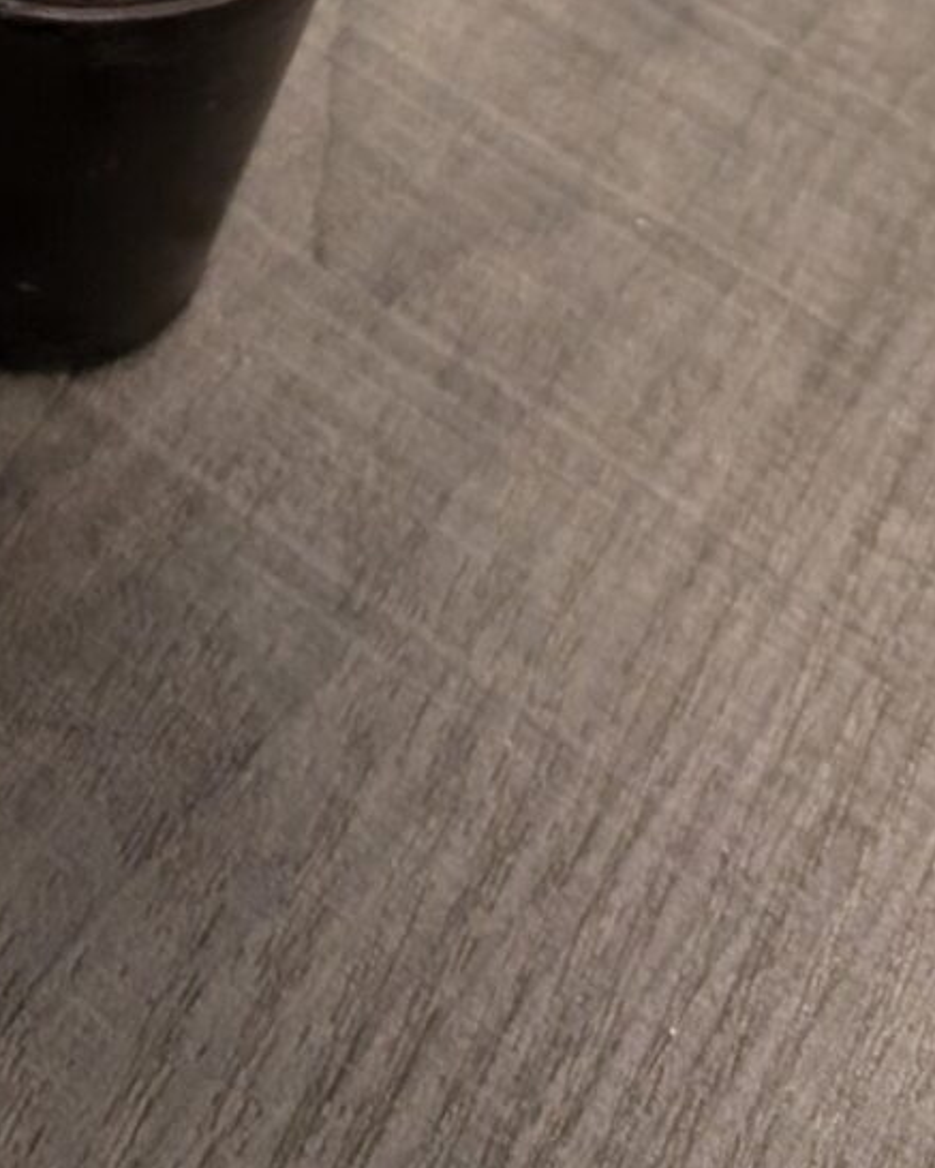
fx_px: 3043
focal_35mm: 88
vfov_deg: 18.4
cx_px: -218
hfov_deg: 16.7
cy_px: -742
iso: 2094
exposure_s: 1/120
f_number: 1.68
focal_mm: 6.9
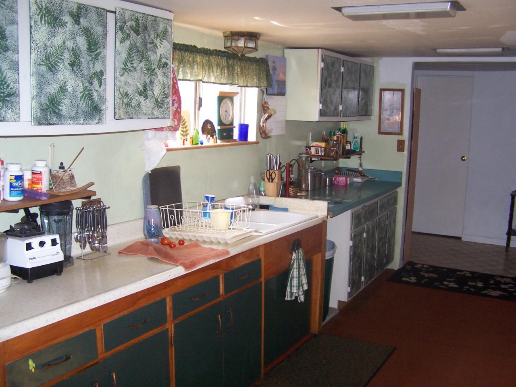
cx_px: 258
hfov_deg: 49.0
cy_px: 194
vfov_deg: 37.7
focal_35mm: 38
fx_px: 566
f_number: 2.8
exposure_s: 1/60
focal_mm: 6.3
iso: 140
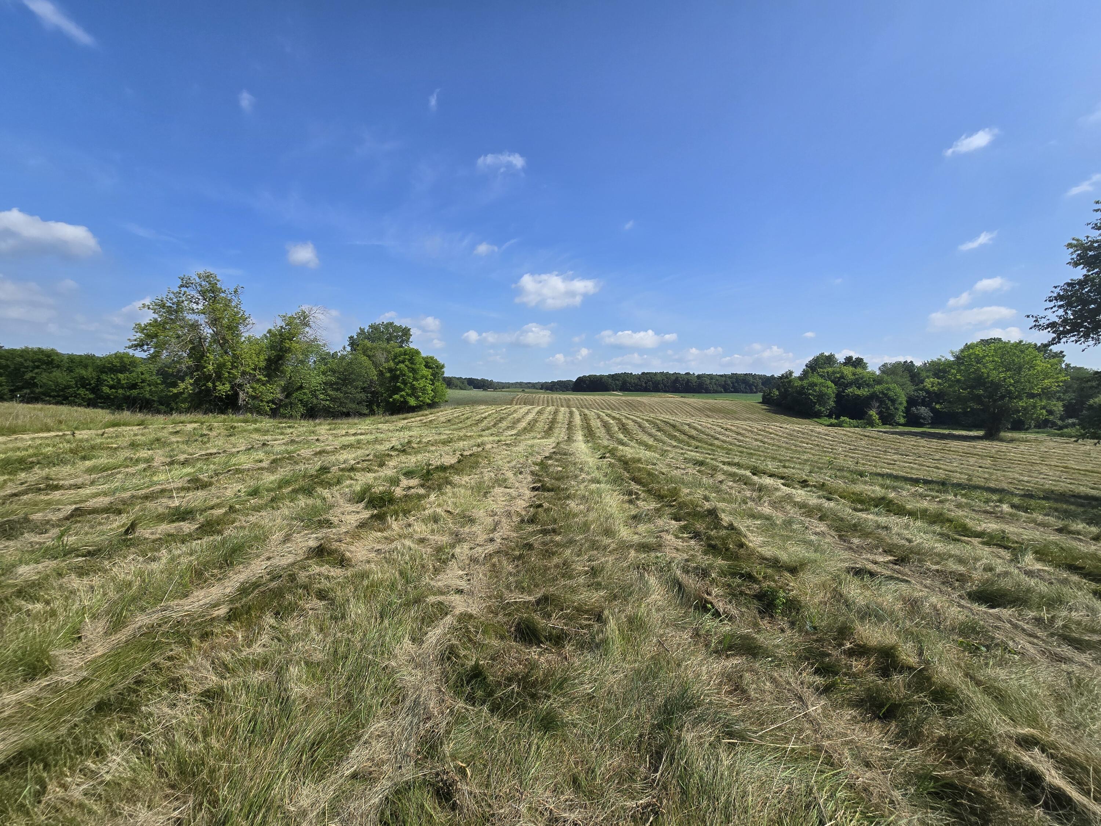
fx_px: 413
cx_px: 550
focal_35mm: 13
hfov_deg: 106.2
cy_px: 413
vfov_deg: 89.9
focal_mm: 2.2
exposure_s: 1/3026
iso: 50
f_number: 2.2
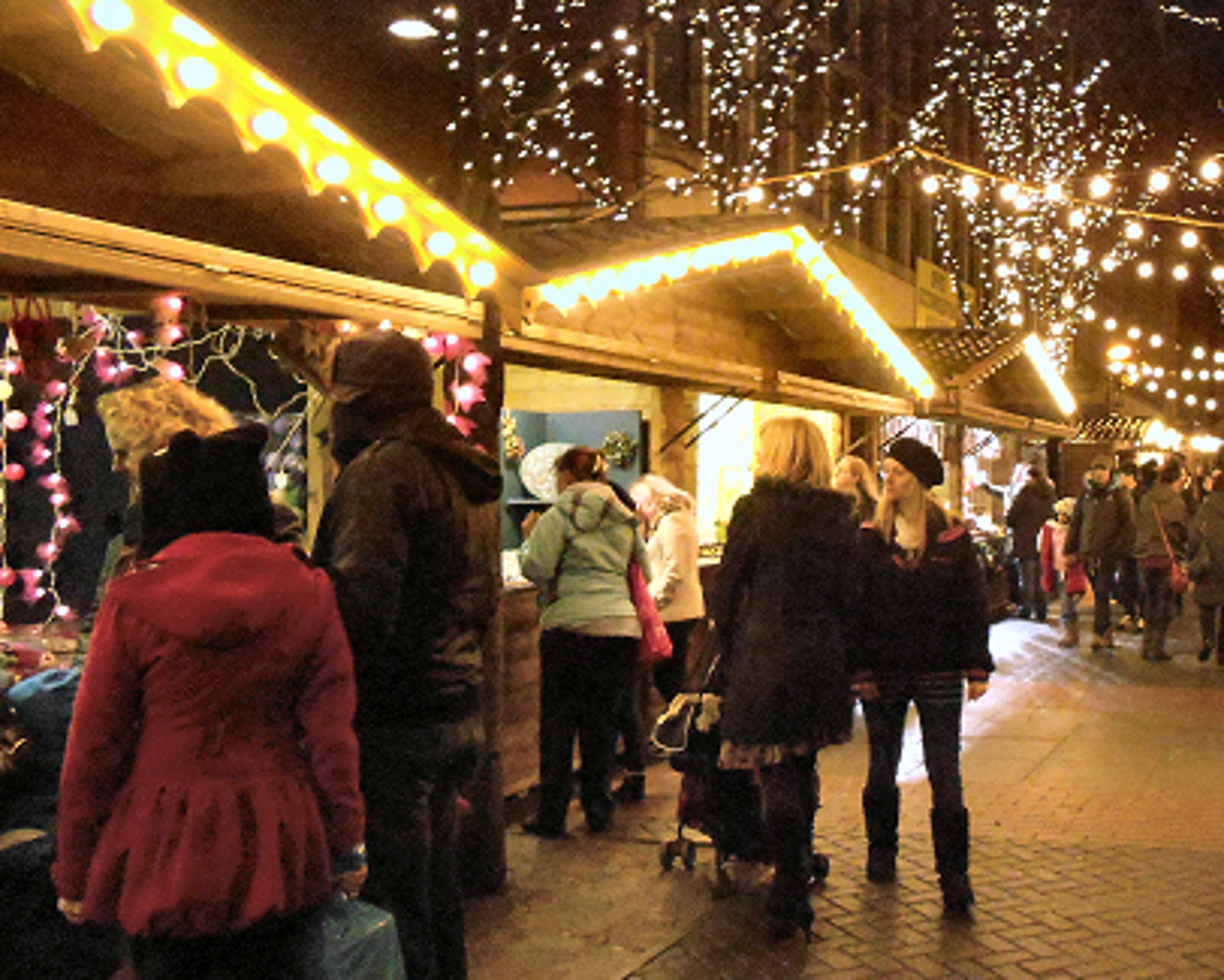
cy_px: 455
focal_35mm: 40
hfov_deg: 44.0
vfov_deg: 37.3
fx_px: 1449
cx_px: 944
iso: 800
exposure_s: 1/40
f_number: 3.2
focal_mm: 4.6
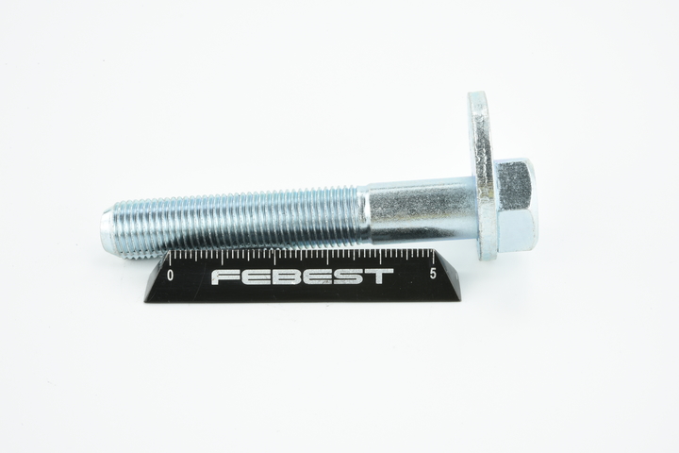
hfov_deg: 33.4
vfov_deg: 22.6
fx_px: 1132
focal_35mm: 60
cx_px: 340
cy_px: 226
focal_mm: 60
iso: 64
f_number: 29
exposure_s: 1/2
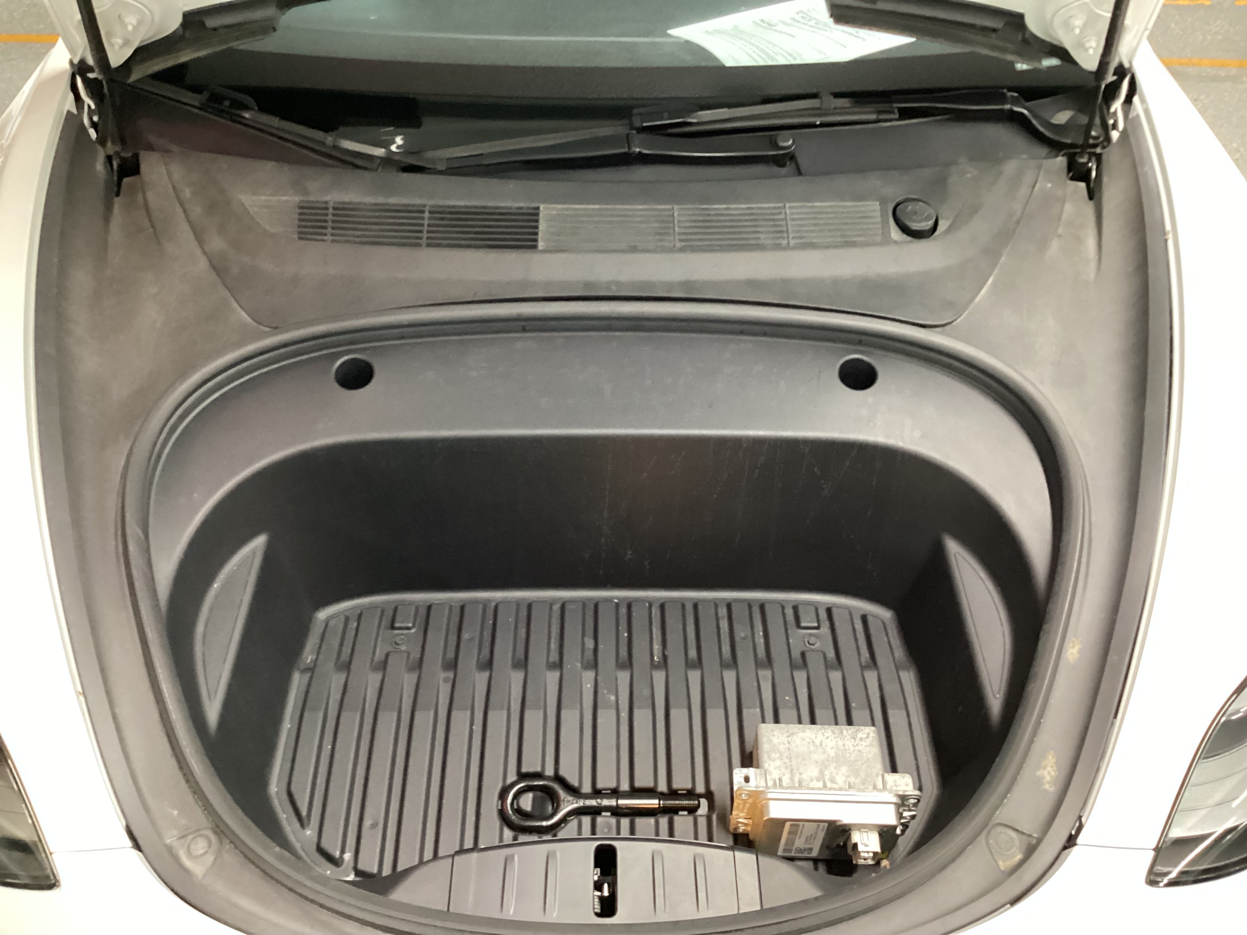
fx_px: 1117
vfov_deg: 45.4
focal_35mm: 31
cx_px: 624
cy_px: 468
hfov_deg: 58.4
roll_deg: -1.3
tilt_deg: -43.3
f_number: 2.4
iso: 500
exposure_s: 1/25
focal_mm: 3.3
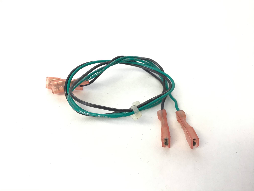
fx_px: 227
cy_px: 96
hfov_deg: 58.4
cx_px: 127
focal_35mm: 31
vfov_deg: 45.4
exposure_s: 1/33
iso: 25
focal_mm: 3.3
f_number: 2.4
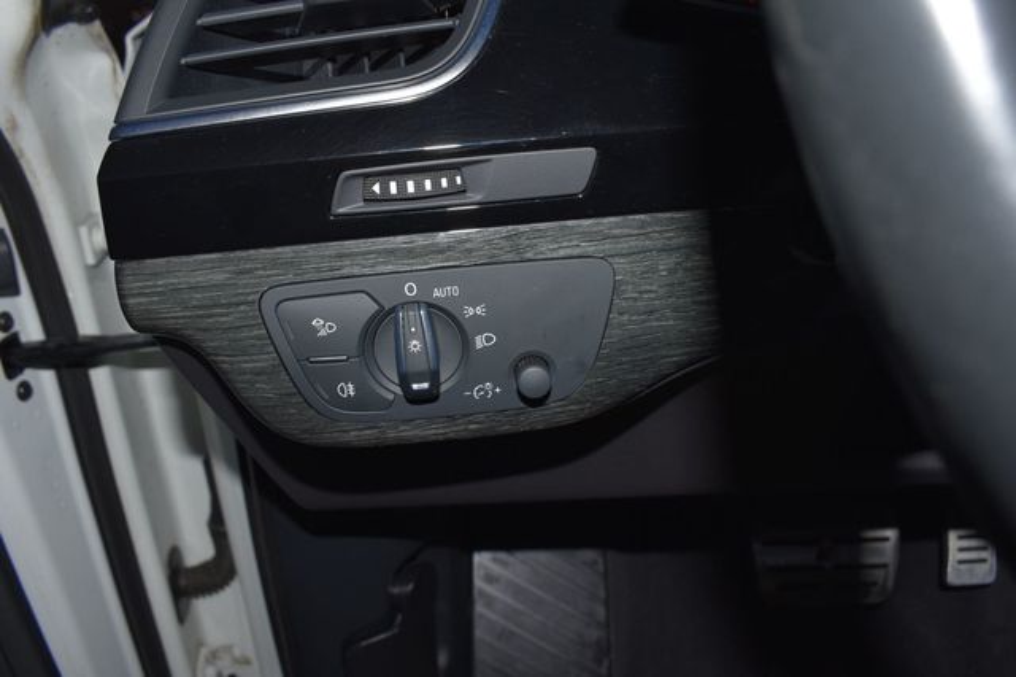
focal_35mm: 30
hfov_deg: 62.0
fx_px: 846
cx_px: 508
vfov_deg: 43.6
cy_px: 338
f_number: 8
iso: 100
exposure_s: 1/60
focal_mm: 20
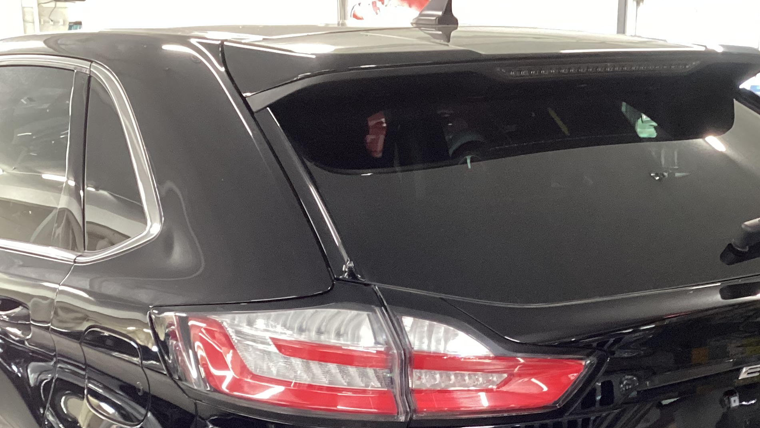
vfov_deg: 20.1
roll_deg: -0.1
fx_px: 1169
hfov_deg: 36.0
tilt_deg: -18.1
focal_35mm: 58
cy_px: 420
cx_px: 397
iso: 250
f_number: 2.4
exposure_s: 1/33
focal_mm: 3.3
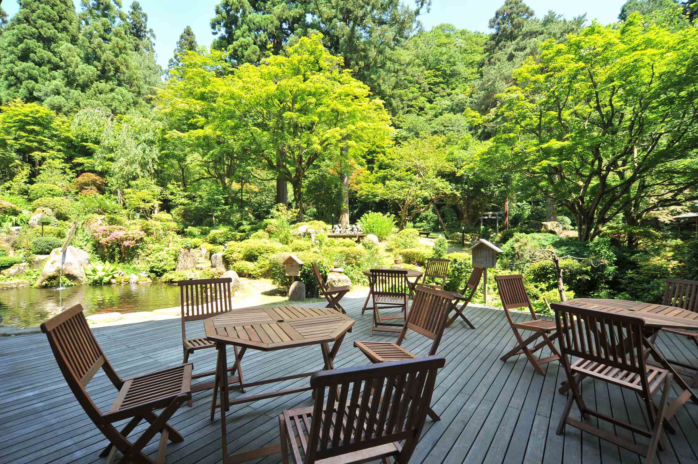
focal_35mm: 17
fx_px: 329
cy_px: 232
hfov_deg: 93.3
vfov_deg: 70.4
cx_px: 349
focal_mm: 17
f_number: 11
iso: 320
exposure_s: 1/60
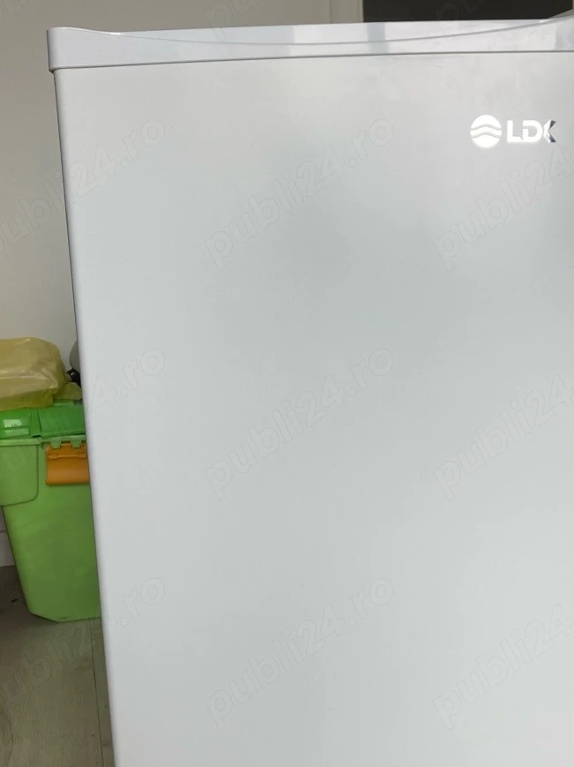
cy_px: 454
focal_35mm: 43
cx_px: 357
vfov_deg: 43.7
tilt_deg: -9.3
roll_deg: +2.5
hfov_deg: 33.4
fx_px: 951
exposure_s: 1/193
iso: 20
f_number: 1.8
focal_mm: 3.99
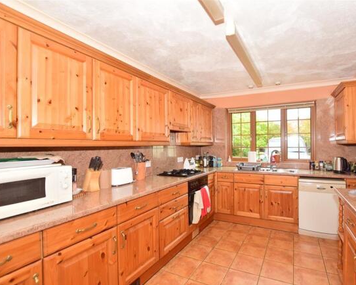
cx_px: 207
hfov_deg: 88.9
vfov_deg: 76.9
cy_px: 143
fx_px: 179
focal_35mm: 17
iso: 500
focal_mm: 10
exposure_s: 1/60
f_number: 5
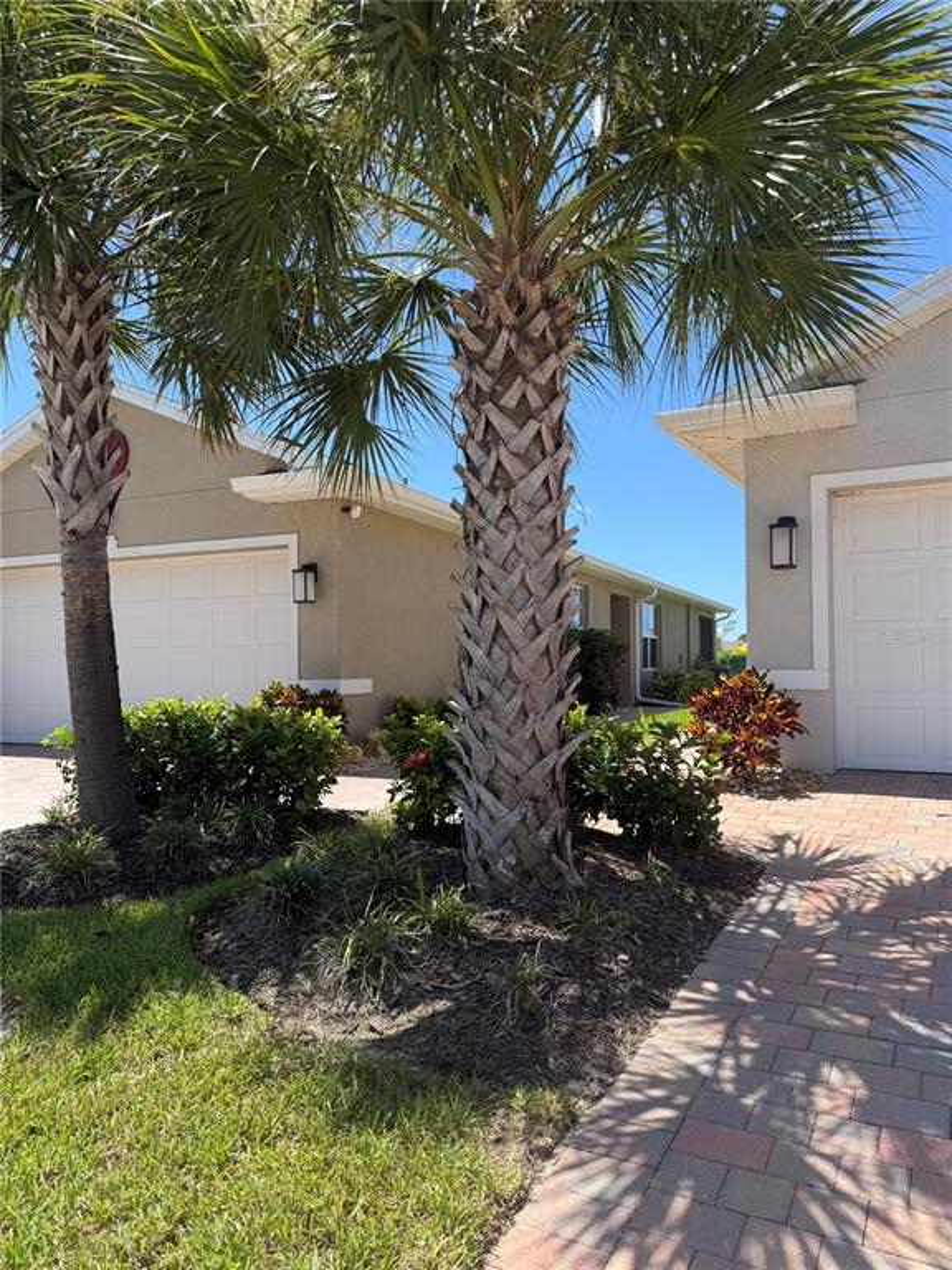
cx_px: 476
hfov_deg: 56.8
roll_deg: -0.7
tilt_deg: +2.2
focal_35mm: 24
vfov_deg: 71.6
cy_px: 635
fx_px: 880
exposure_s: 1/2370
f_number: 1.78
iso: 80
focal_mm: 6.76
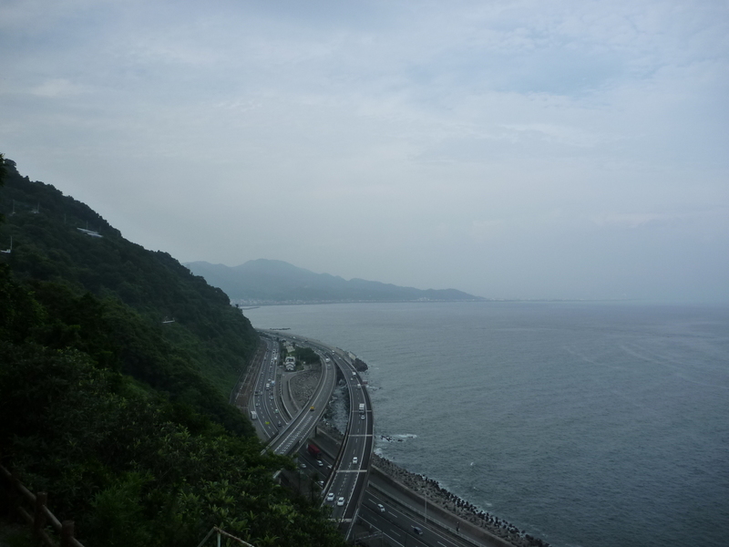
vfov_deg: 49.7
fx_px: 590
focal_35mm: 28
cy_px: 274
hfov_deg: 63.4
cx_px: 364
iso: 125
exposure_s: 1/800
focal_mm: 4.9
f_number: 3.3
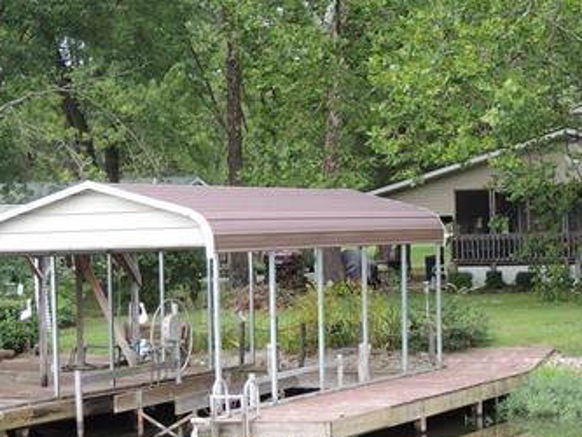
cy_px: 238
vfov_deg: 15.4
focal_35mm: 96
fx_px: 1615
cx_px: 332
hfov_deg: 20.4
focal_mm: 8.9
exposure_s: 1/160
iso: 100
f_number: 3.6
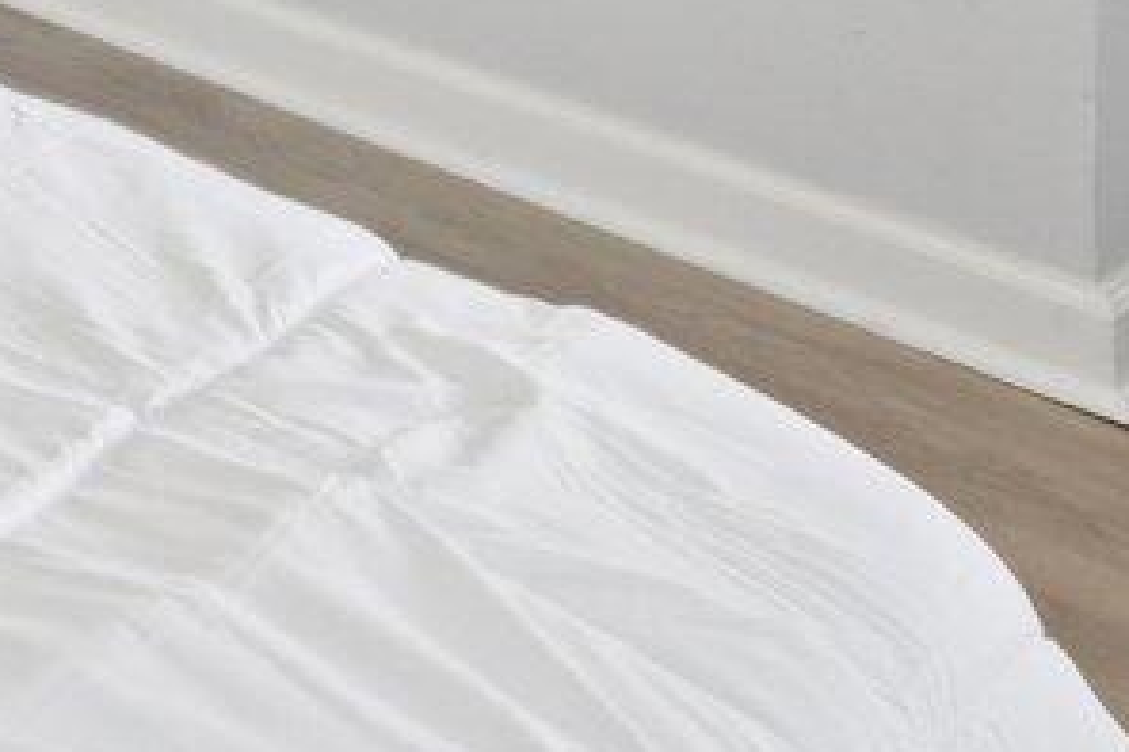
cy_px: -1147
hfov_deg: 18.3
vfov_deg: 11.3
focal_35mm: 97
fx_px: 3040
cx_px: -629
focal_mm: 14
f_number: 8
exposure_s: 1/30
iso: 640
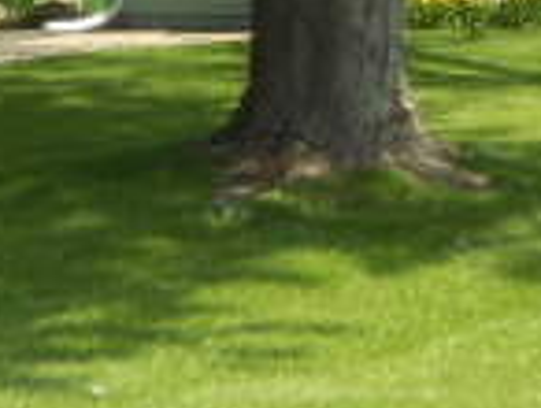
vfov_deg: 8.9
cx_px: 863
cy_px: -245
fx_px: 2536
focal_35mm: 162
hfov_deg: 11.6
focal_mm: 6.7
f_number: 3.9
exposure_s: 1/320
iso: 80
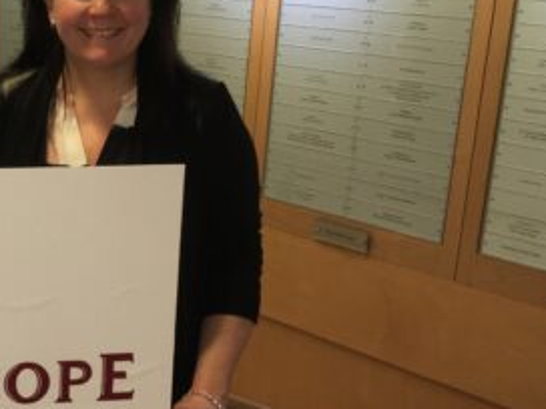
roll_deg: -0.9
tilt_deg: -16.1
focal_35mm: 64
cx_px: -26
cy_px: 202
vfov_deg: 22.9
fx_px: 1009
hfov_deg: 28.1
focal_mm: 4.15
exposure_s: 1/30
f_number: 2.2
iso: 64
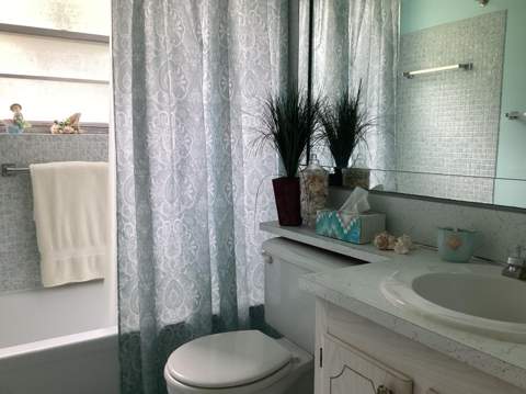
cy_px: 197
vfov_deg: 45.4
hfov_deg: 58.4
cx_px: 263
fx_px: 471
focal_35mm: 31
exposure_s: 1/60
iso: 100
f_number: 2.4
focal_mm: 3.3
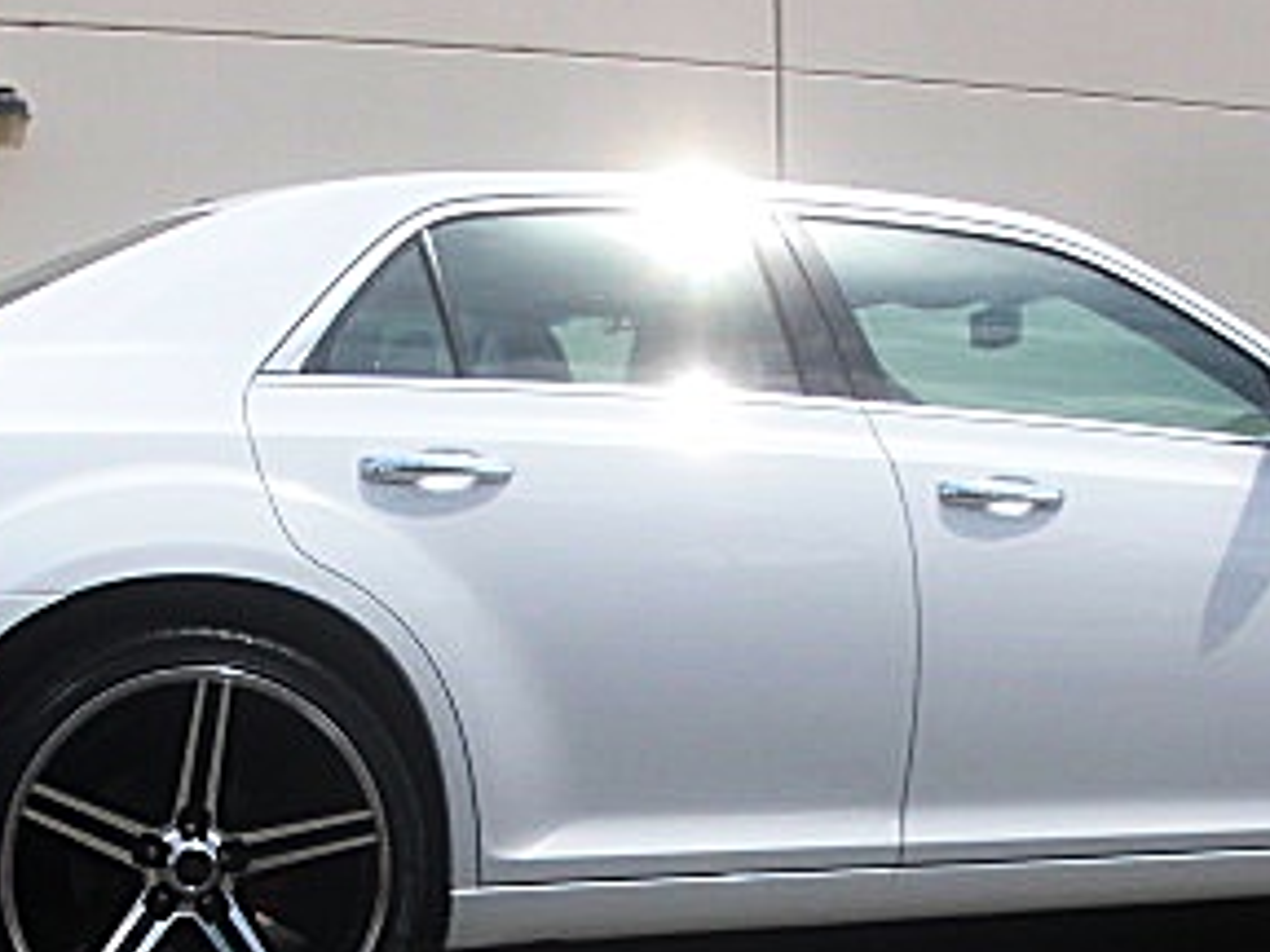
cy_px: 890
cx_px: 639
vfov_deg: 18.1
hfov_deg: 24.4
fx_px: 2935
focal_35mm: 80
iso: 50
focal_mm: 6.3
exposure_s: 1/160
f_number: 7.9
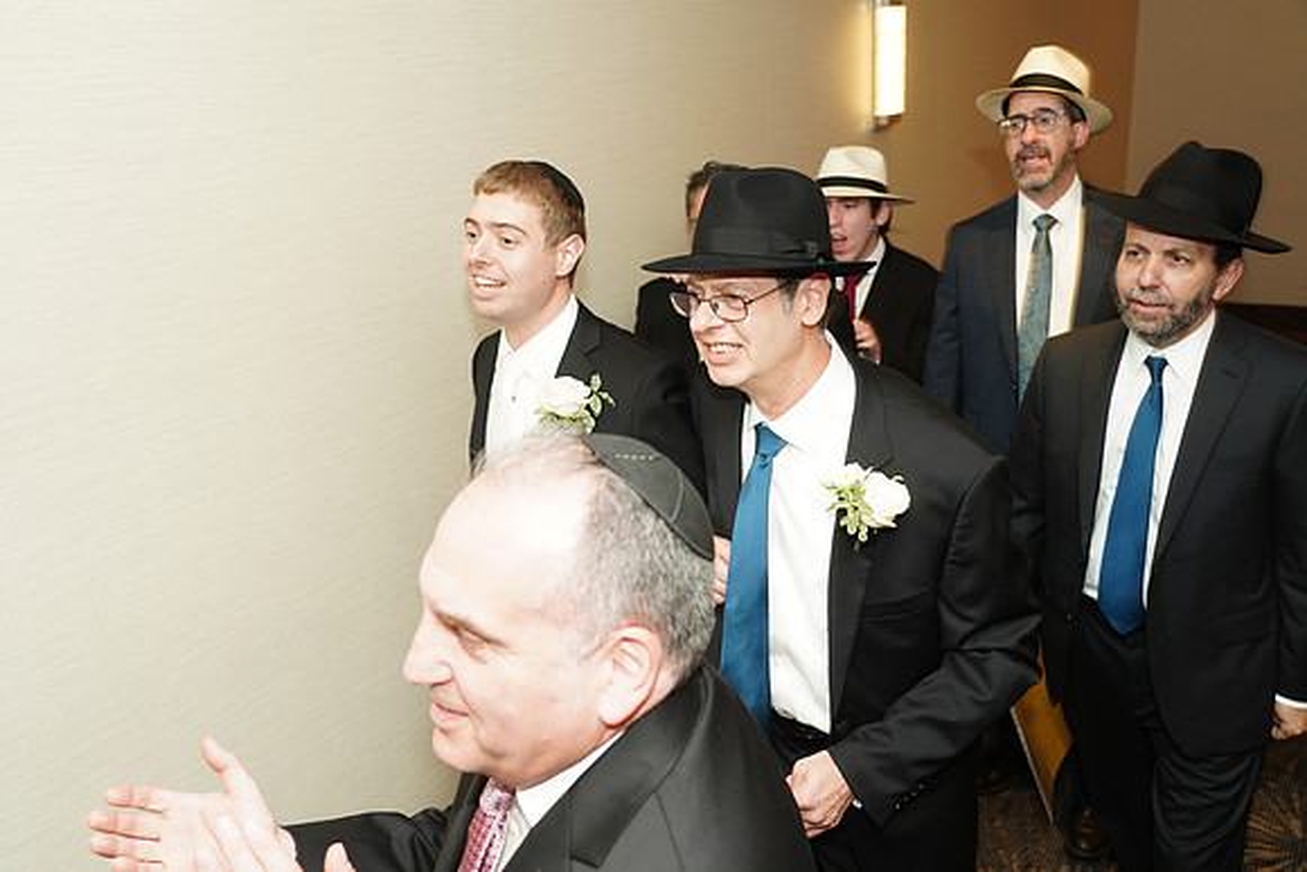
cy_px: 436
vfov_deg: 43.6
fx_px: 1089
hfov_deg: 61.9
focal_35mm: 30
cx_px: 654
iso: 640
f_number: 4.5
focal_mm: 30
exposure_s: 1/80
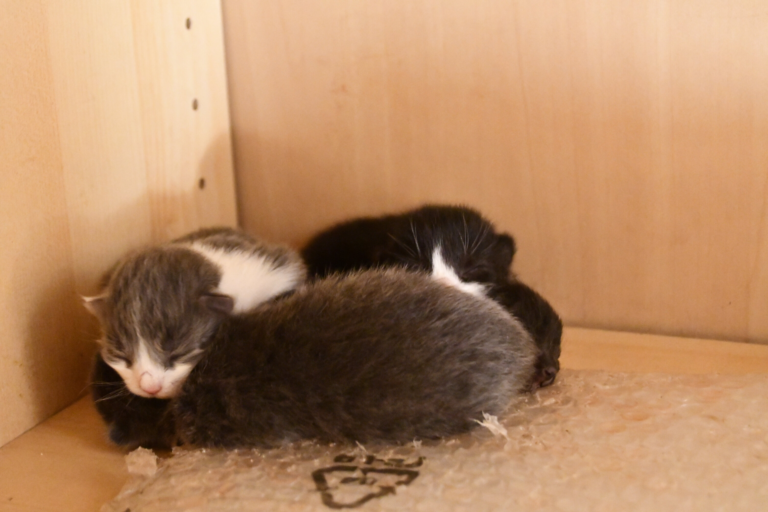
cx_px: 384
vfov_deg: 16.6
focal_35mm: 82
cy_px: 256
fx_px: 1749
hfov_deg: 24.8
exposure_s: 1/40
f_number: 5.6
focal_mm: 55
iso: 12800
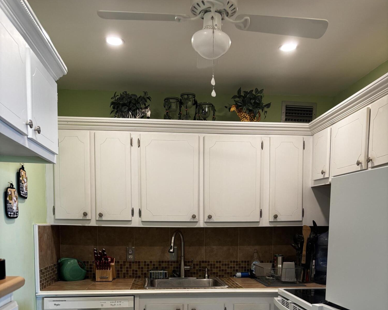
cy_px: 253
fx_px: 390
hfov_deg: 52.9
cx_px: 194
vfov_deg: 41.3
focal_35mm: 34
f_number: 1.6
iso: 100
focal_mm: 5.96
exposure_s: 1/60
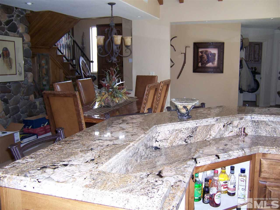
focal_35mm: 33
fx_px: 267
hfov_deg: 55.4
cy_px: 105
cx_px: 140
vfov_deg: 42.9
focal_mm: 5.5
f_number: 2.8
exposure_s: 1/60
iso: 140
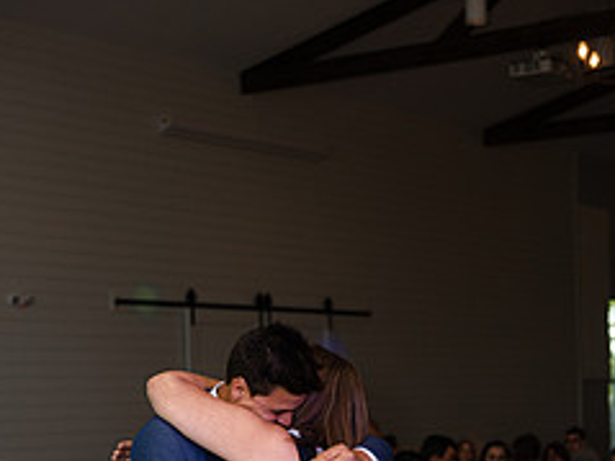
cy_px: 505
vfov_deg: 15.3
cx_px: 246
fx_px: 1669
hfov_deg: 20.8
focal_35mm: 94
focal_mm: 52
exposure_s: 1/200
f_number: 2.8
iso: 250
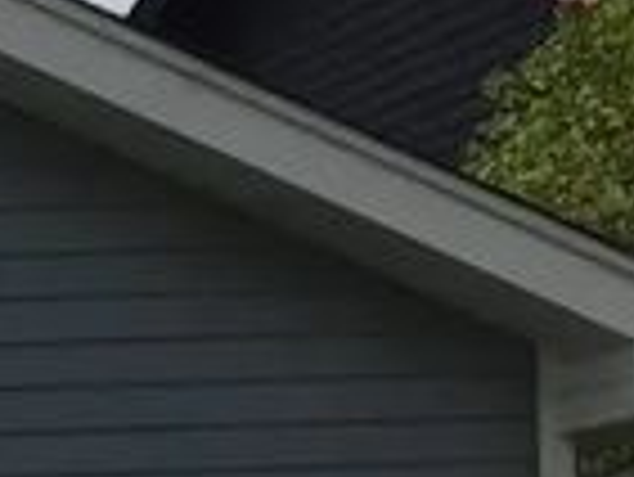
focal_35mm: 211
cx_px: -1632
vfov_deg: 6.8
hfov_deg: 7.5
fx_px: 3868
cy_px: 986
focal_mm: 4.15
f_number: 2.2
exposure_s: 1/3300
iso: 32
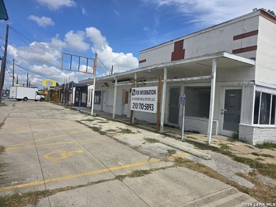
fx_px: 183
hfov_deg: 73.9
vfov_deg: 58.9
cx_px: 138
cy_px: 104
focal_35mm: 23
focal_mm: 6.3
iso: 12
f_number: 1.7
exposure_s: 1/1064
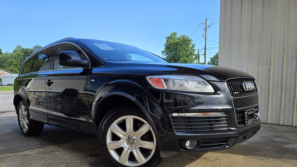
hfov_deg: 71.9
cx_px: 145
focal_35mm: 26
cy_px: 111
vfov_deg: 43.8
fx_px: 205
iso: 25
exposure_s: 1/638
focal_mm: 5.4
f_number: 1.8
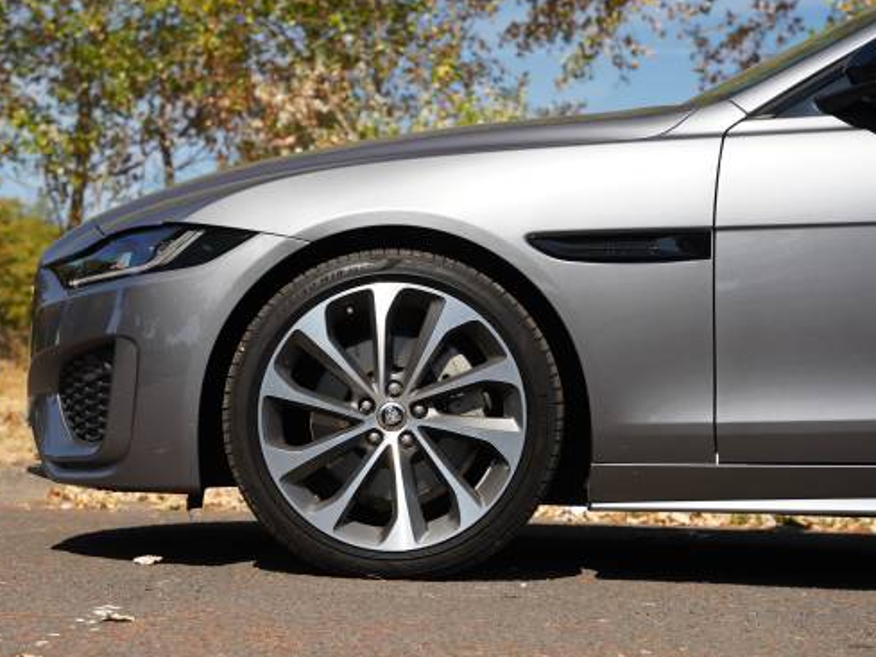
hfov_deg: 22.2
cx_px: 346
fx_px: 2227
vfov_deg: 16.8
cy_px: 363
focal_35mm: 88
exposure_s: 1/250
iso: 100
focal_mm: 70
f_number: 4.5
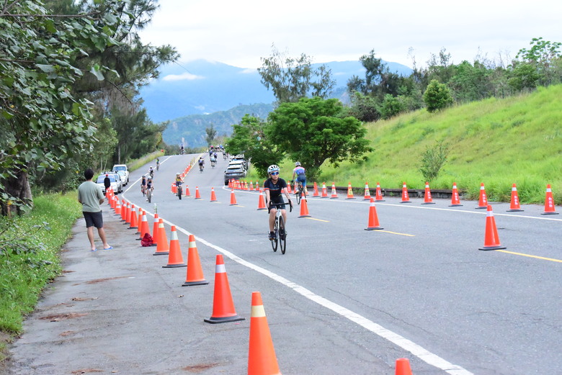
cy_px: 188
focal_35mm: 95
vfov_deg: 14.4
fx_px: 1484
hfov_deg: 21.4
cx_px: 281
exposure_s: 1/1600
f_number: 10
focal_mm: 95
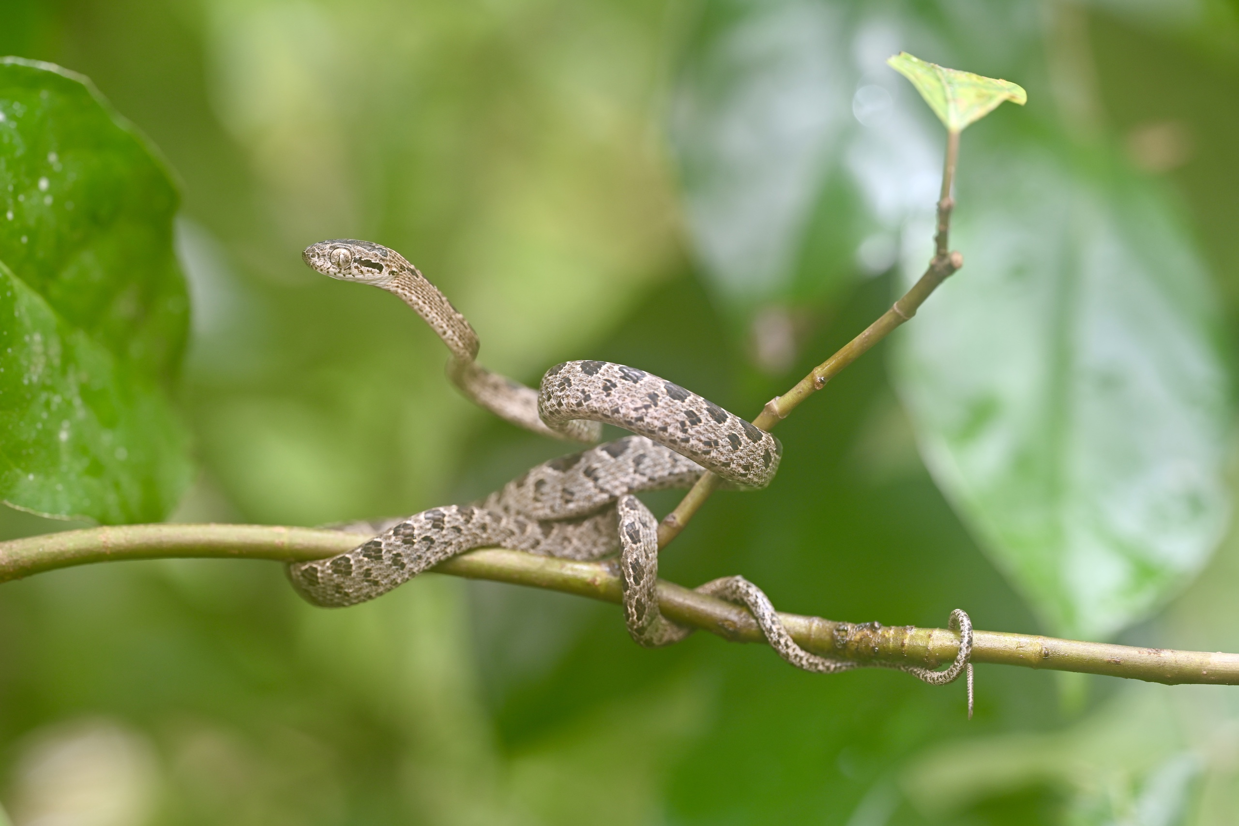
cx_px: 620
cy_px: 413
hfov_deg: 19.5
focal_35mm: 105
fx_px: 3614
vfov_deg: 13.0
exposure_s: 1/125
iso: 180
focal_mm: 105
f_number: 5.6
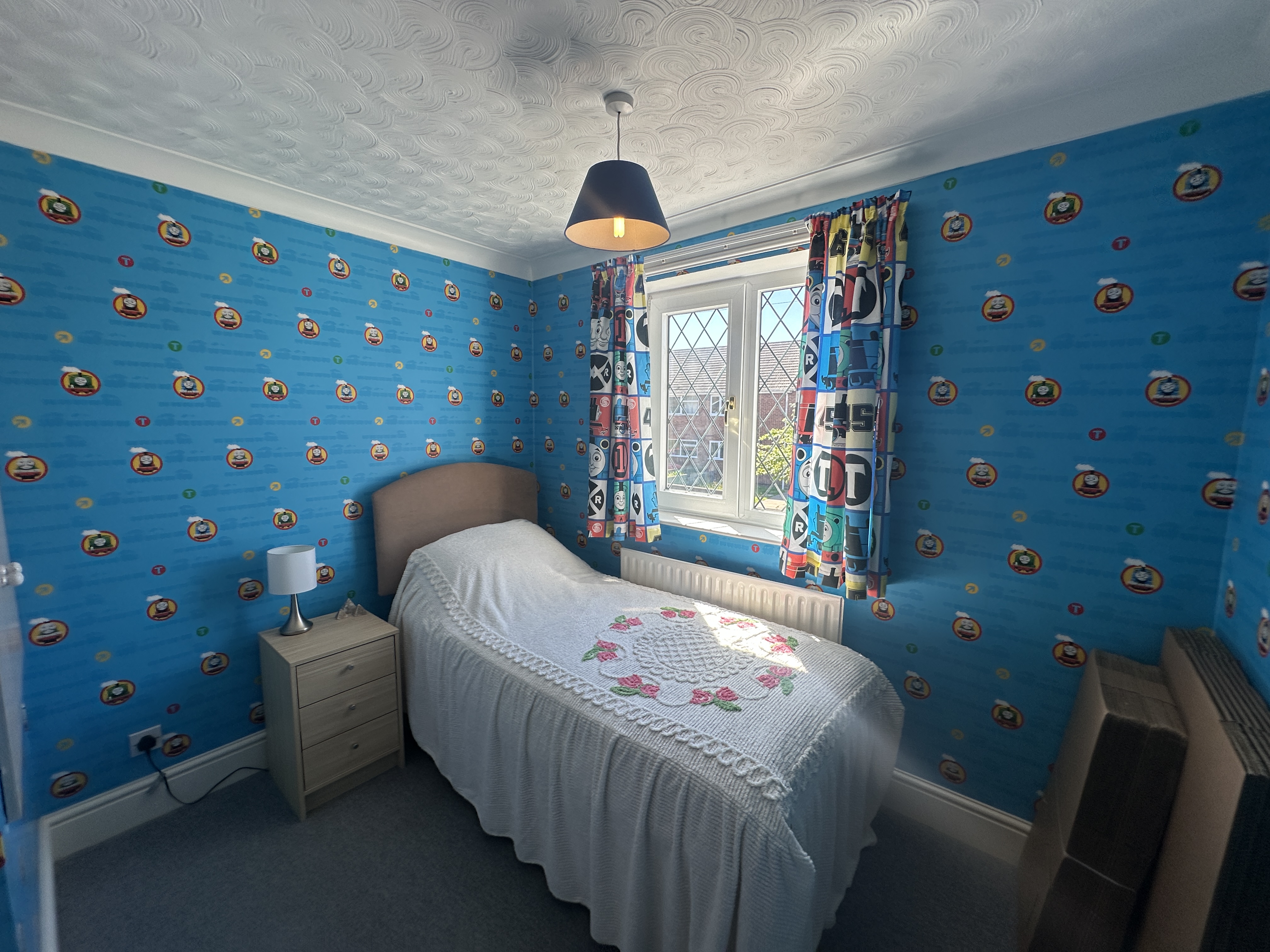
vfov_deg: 85.7
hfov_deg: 102.1
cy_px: 476
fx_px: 514
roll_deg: -0.2
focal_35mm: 14
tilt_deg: -4.6
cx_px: 635
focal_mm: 2.22
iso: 40
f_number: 2.2
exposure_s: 1/215
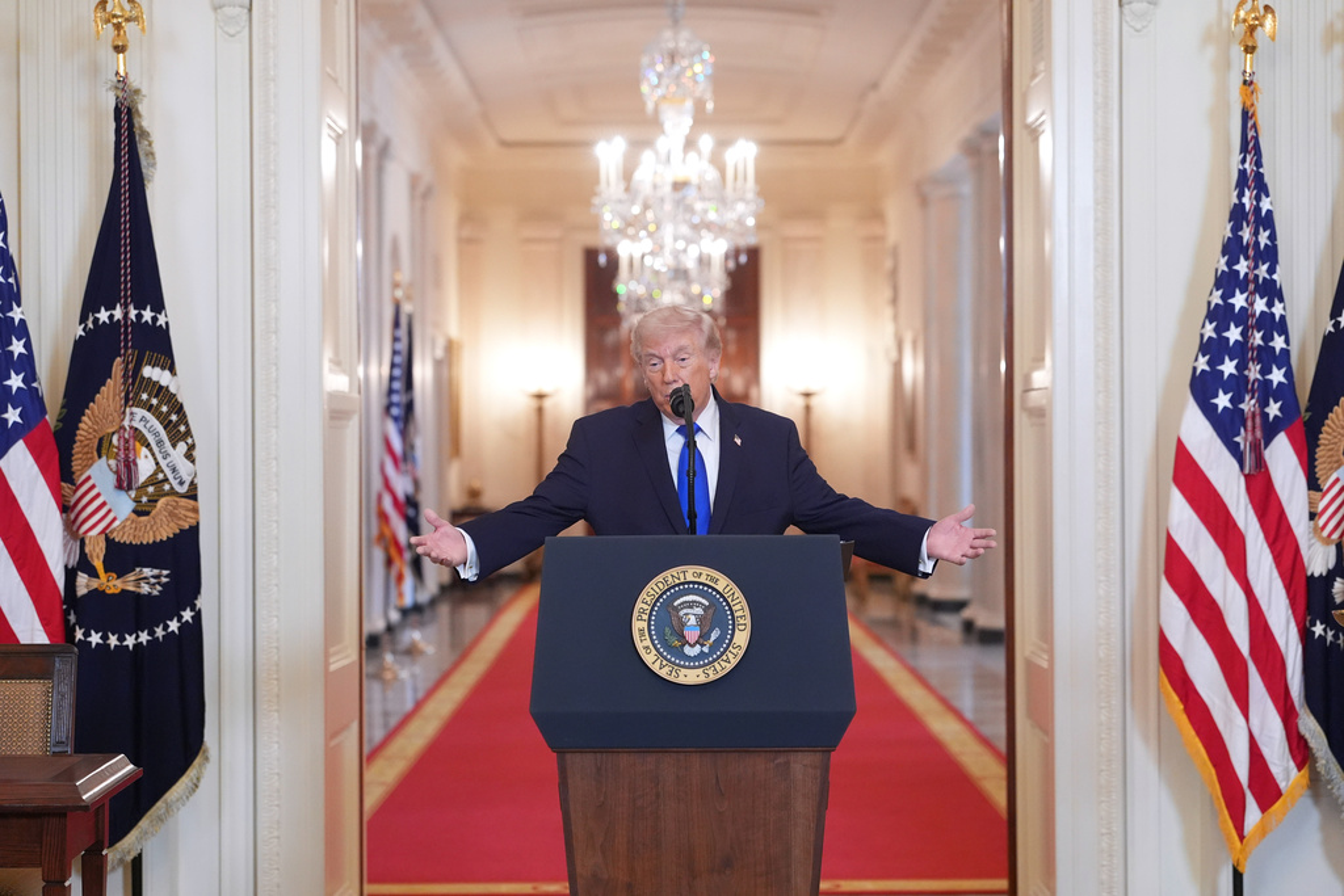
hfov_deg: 28.8
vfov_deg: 19.5
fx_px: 2614
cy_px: 448
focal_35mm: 70
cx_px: 672
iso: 4000
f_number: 2.5
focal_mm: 70
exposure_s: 1/250
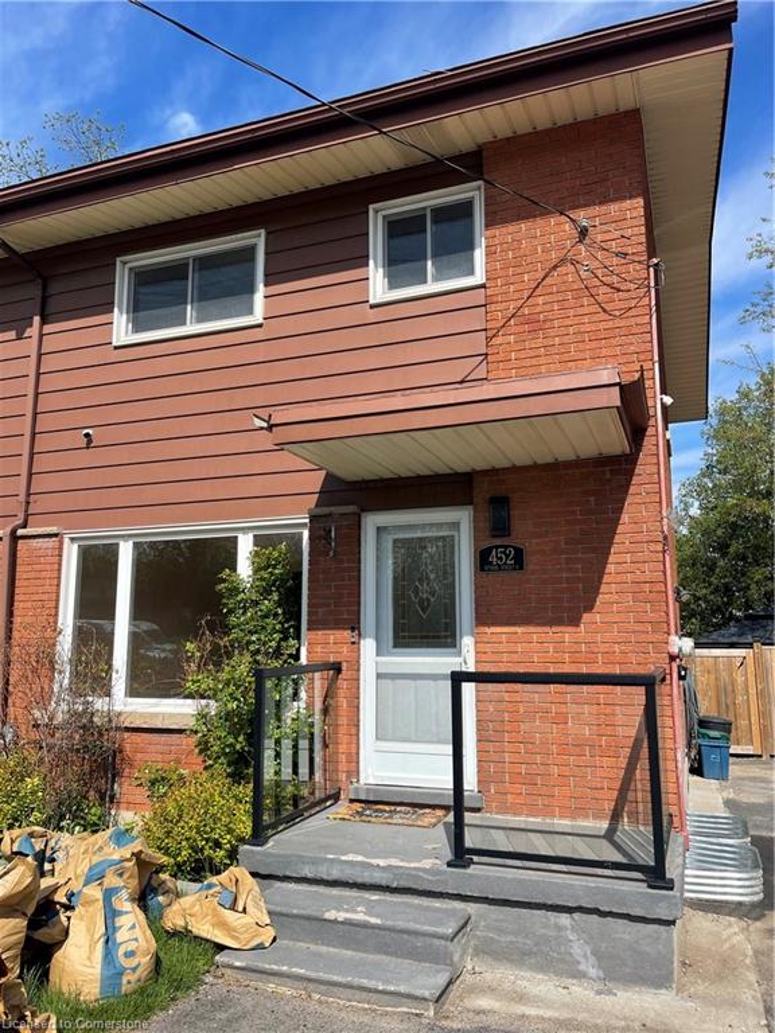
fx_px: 746
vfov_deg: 69.4
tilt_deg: +9.3
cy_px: 516
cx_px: 388
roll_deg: -0.8
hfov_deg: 54.9
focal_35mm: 25
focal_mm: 5.1
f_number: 1.6
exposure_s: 1/2786
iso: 32
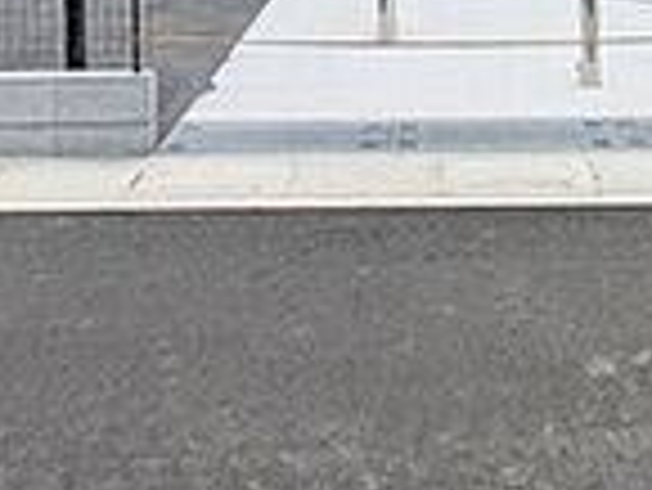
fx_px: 1093
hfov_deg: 32.9
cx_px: 441
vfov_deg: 21.7
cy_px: -211
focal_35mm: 58
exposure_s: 1/2092
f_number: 2.2
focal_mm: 1.83
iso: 49
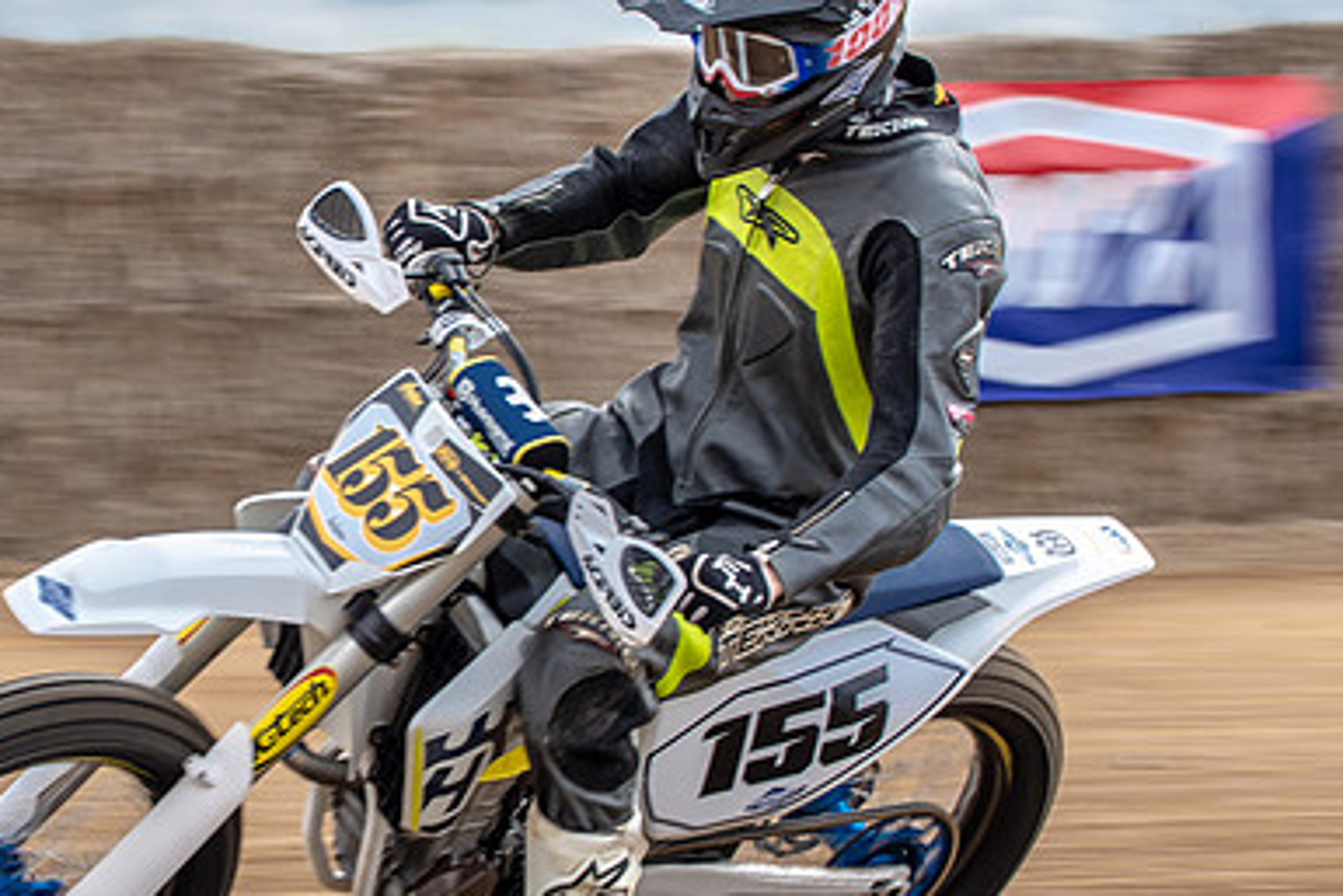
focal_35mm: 180
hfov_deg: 11.4
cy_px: 352
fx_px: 6717
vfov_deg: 7.6
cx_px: 208
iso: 125
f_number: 8
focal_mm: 60
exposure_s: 1/125
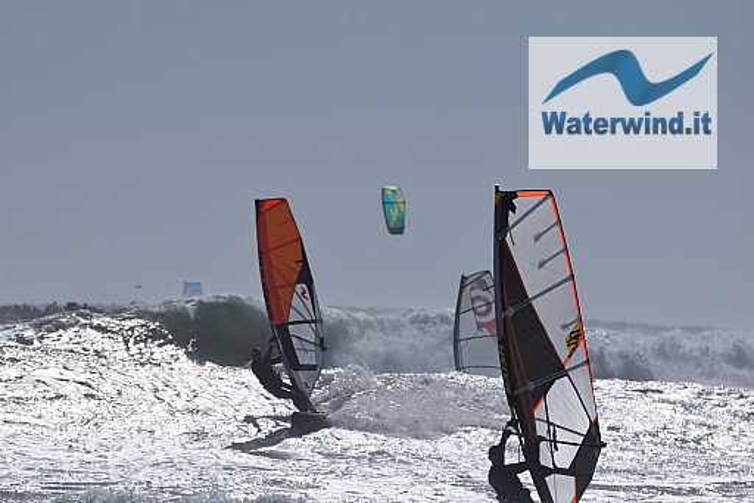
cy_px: 252
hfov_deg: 4.6
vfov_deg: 3.1
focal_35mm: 450
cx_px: 377
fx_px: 9430
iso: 200
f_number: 8
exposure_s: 1/1000
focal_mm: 300
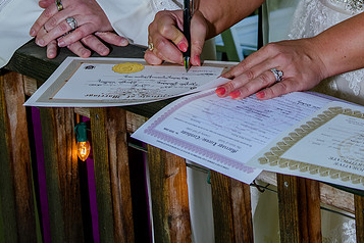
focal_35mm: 117
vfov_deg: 11.1
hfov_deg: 17.5
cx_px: 236
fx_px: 1183
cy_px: -148
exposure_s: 1/125
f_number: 5
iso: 160
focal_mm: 35
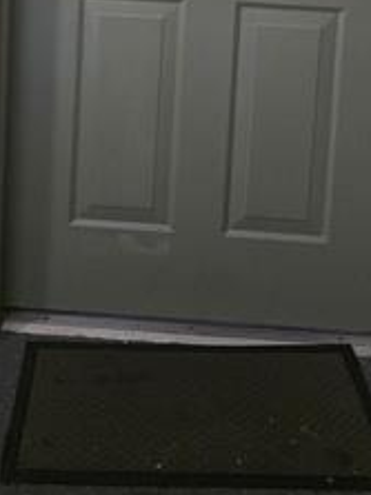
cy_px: -38
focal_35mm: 62
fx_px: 887
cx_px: 178
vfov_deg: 28.6
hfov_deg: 23.6
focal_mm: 6.3
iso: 2000
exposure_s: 1/60
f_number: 1.7
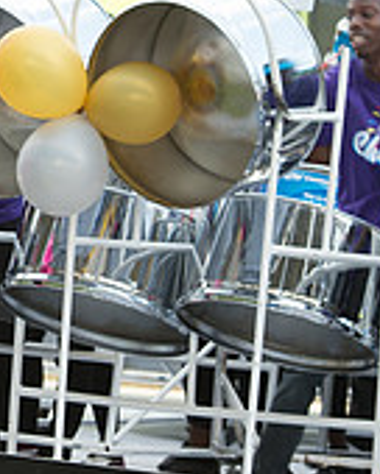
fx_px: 5159
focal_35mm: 367
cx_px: -272
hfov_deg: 4.2
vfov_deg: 5.3
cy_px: 57
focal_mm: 102
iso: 250
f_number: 5.6
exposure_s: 1/160
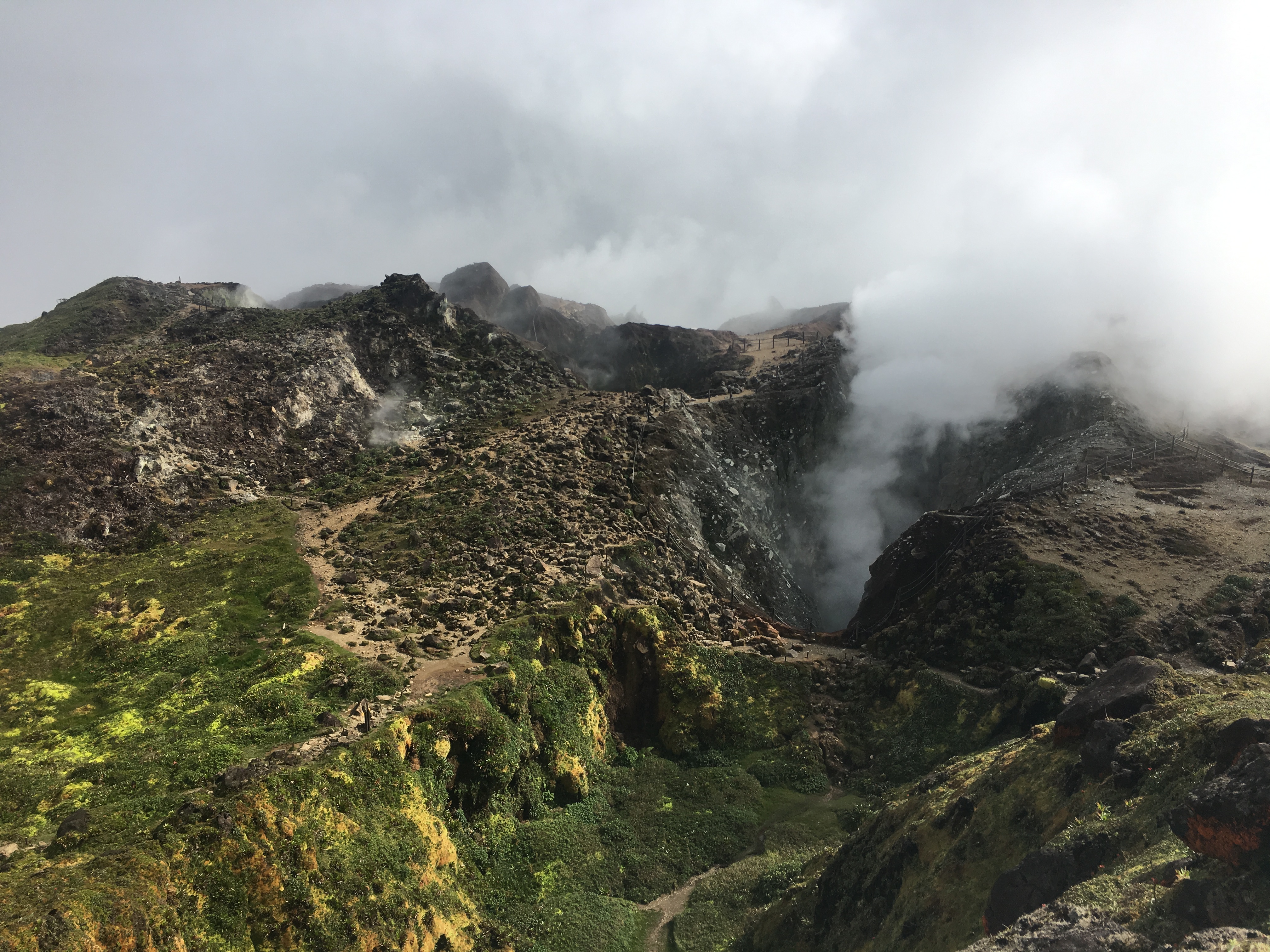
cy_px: 476
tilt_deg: -10.7
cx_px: 635
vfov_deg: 48.2
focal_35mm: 29
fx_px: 1064
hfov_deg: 61.7
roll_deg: -0.5
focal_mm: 4.15
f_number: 2.2
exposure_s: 1/2198
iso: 25
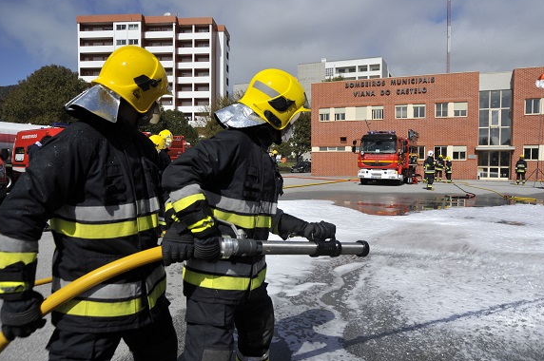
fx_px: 392
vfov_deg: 49.4
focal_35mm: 26
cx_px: 280
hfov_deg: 69.4
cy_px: 181
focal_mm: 24
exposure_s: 1/1250
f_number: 8
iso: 200
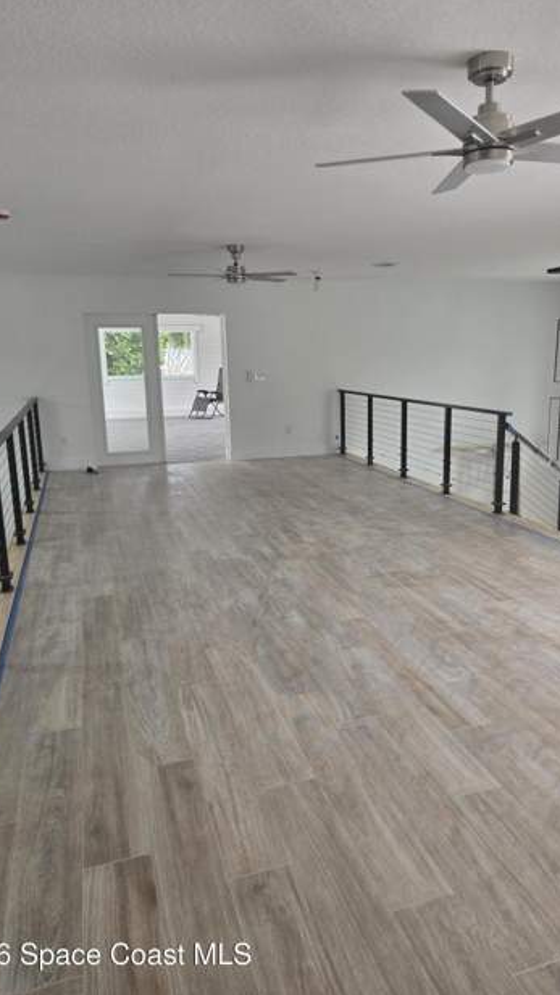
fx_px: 686
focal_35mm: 26
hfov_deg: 44.3
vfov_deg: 71.9
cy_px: 485
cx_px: 310
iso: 80
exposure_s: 1/180
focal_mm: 5.4
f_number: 1.8
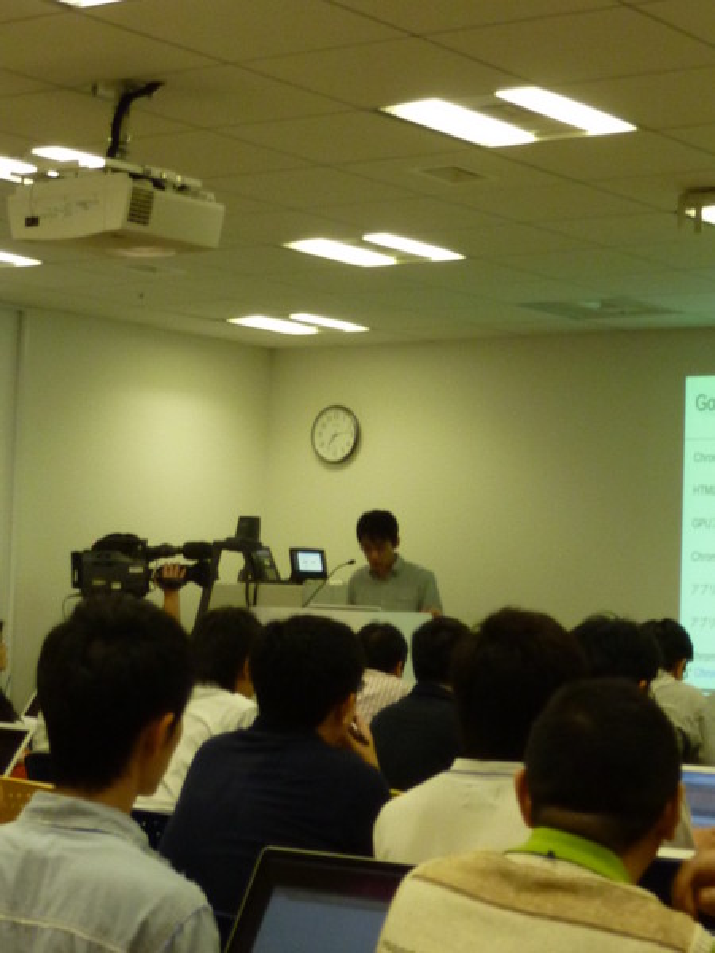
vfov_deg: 25.7
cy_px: 476
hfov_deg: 19.4
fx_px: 2093
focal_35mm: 76
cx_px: 358
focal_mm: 6.9
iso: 250
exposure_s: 1/30
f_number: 3.7
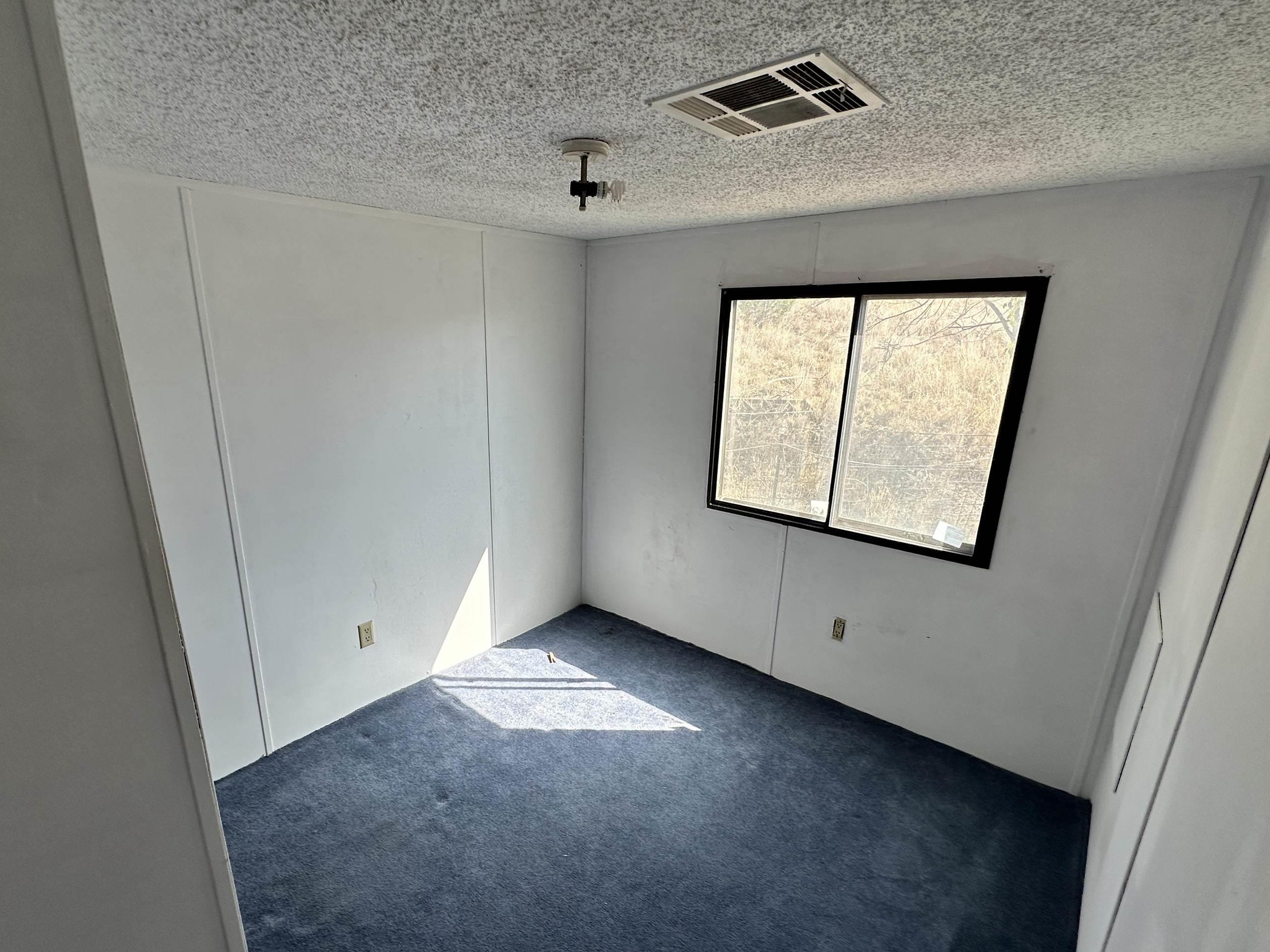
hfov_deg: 90.7
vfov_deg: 74.6
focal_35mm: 17
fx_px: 624
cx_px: 567
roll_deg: -1.3
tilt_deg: -16.0
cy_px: 507
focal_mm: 2.22
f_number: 2.2
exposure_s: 1/277
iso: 40
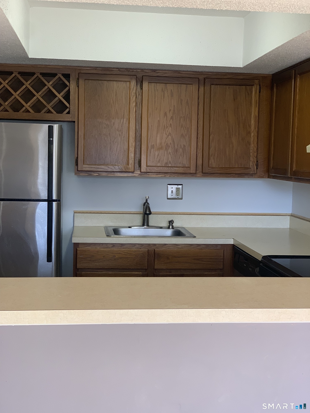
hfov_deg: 28.0
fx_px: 621
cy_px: 206
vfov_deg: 36.8
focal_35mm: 52
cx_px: 155
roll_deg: -1.8
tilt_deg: -3.8
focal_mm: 6
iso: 125
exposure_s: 1/122
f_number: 2.4
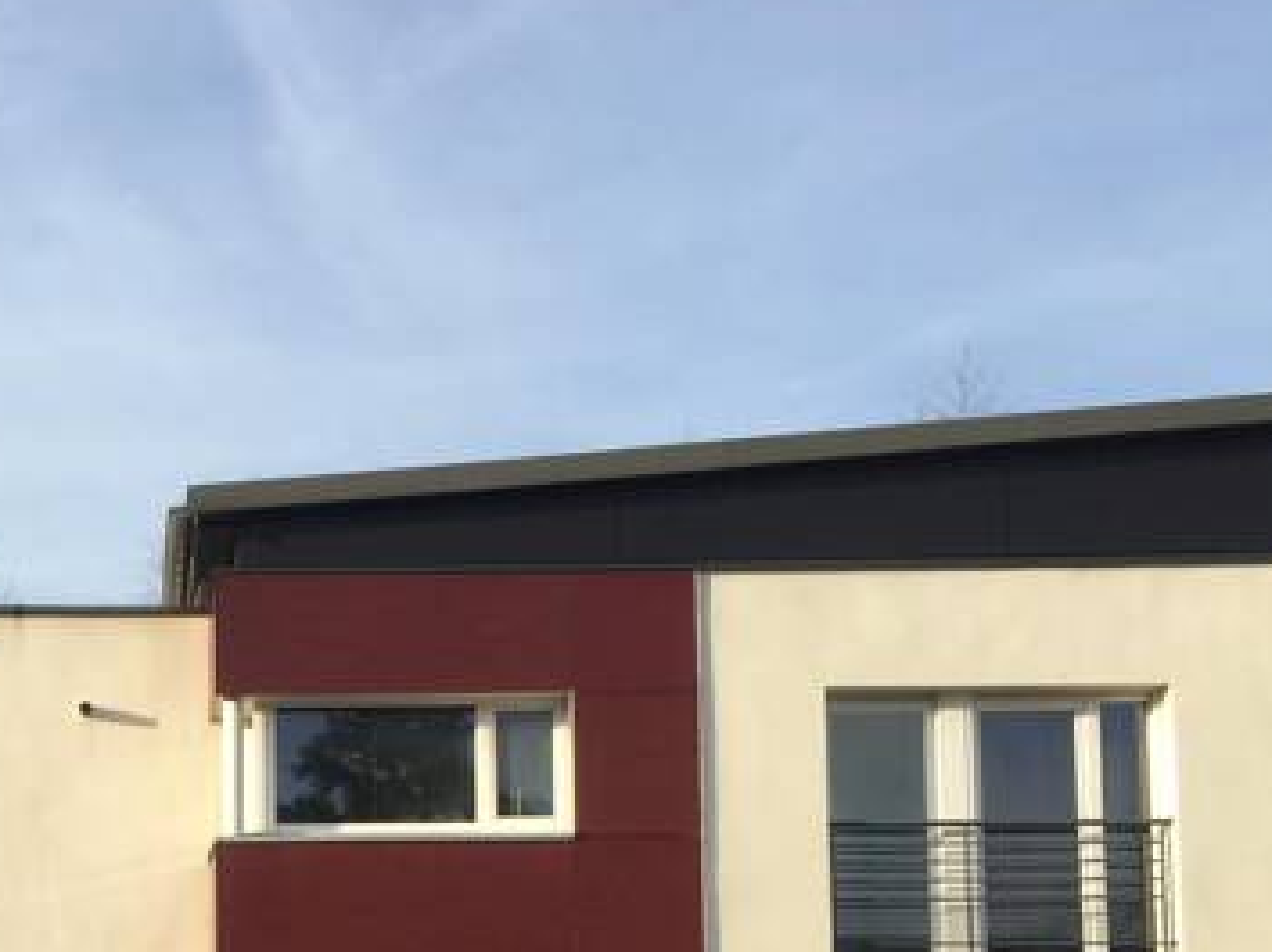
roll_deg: -0.1
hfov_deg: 28.8
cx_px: 4
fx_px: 2313
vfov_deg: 22.2
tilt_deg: +5.3
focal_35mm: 63
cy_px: 988
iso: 32
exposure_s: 1/775
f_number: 2.2
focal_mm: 4.15
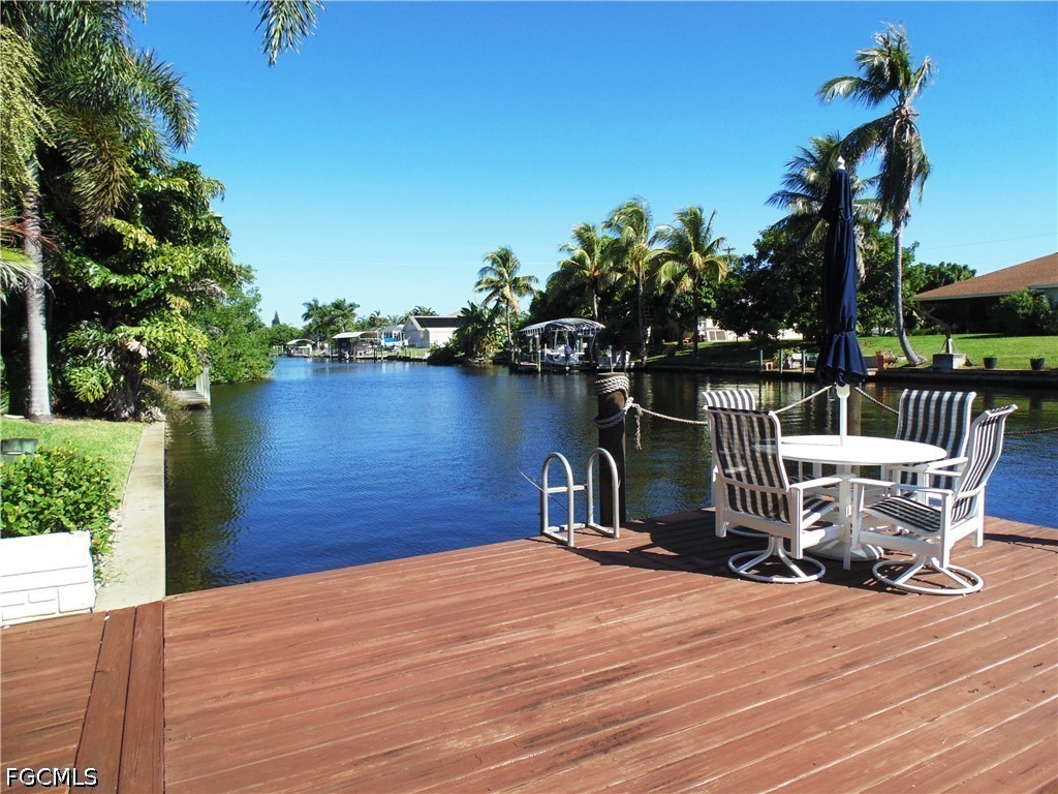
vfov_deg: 61.1
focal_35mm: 22
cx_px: 529
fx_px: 672
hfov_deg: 76.4
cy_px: 397
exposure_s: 1/800
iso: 80
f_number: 3.1
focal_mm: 4
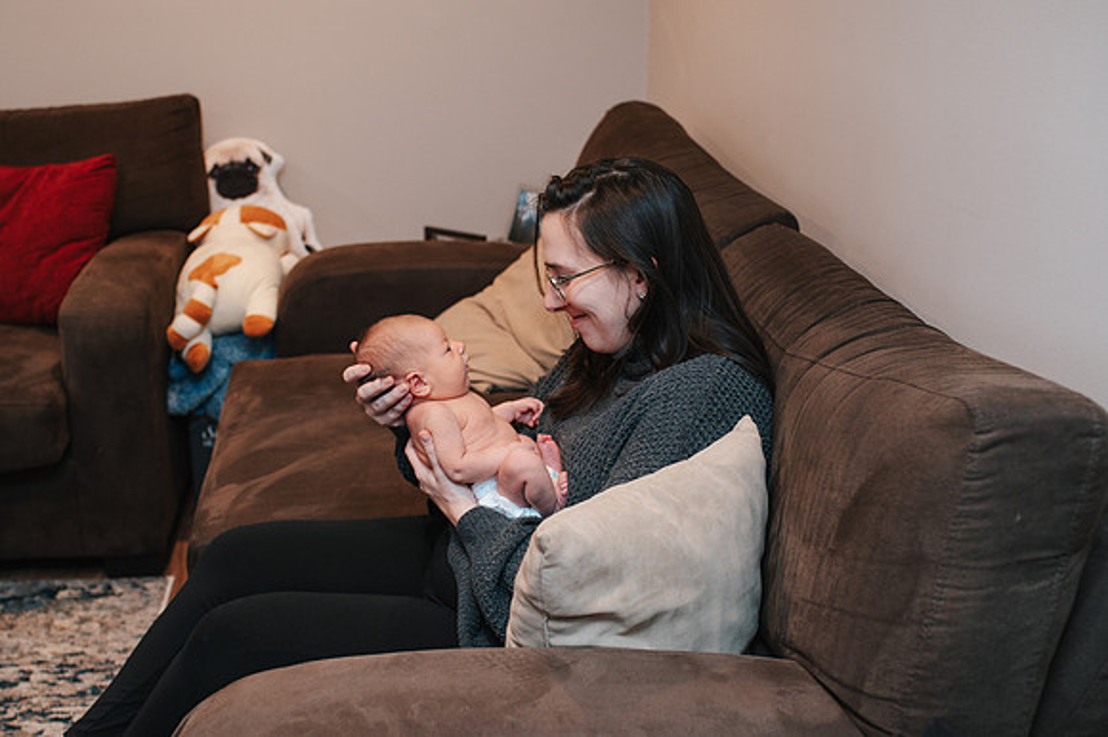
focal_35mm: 45
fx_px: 1373
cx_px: 473
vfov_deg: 30.0
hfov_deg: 43.8
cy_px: 421
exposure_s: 1/160
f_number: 2.8
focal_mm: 35
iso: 1000
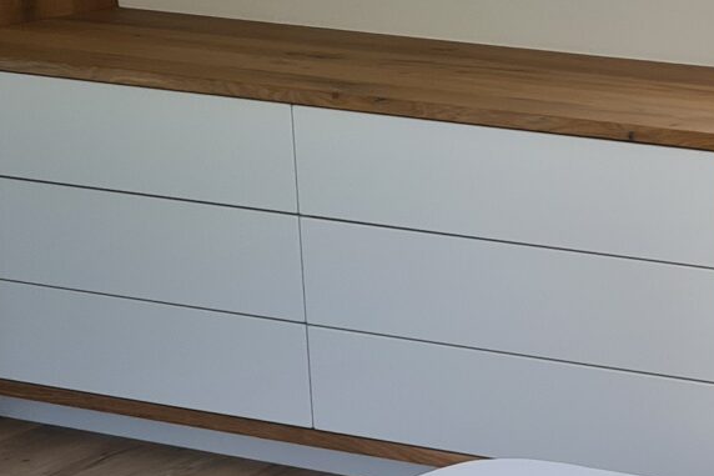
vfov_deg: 11.3
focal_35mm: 121
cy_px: 370
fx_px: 2399
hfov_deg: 15.6
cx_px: 1069
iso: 50
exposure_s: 1/100
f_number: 1.8
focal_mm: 5.4
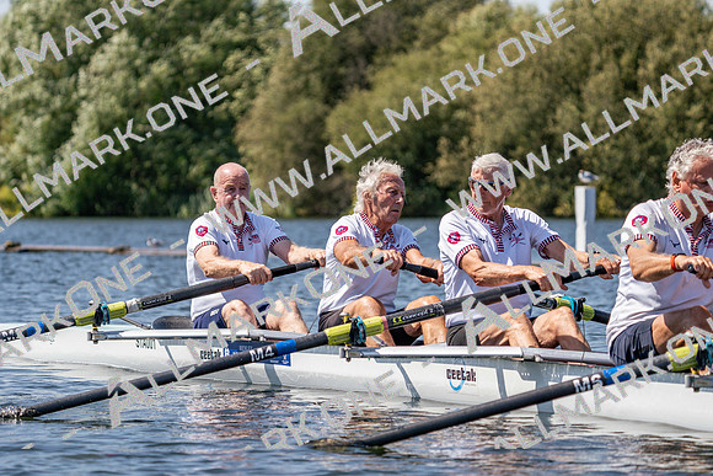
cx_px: 356
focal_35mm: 200
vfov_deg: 6.9
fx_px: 3962
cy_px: 238
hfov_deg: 10.3
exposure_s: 1/2000
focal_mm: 200
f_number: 5.6
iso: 250
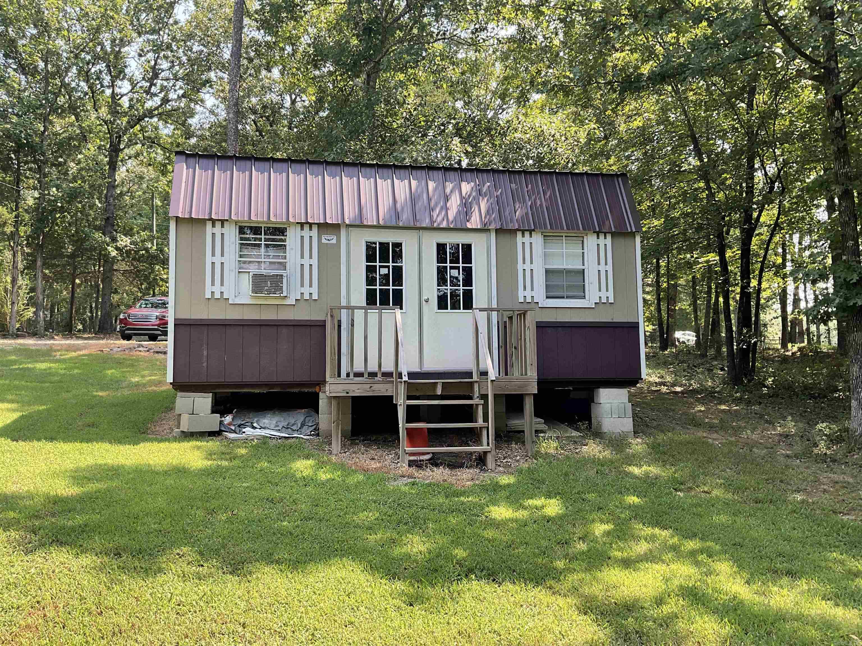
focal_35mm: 29
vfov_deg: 48.2
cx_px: 431
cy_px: 323
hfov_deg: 61.7
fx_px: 722
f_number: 1.8
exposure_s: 1/220
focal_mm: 3
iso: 16
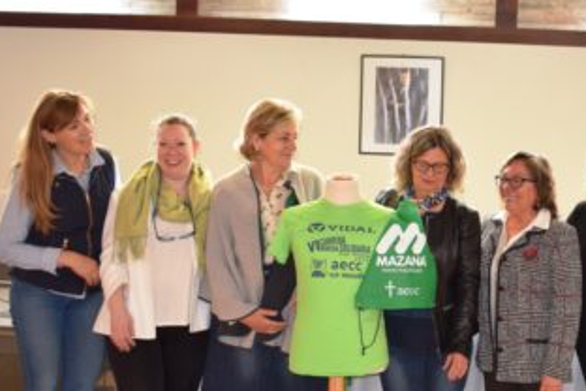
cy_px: 211
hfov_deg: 29.3
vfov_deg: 20.3
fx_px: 1091
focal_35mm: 67
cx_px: 485
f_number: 4.5
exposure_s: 1/80
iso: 800
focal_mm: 20
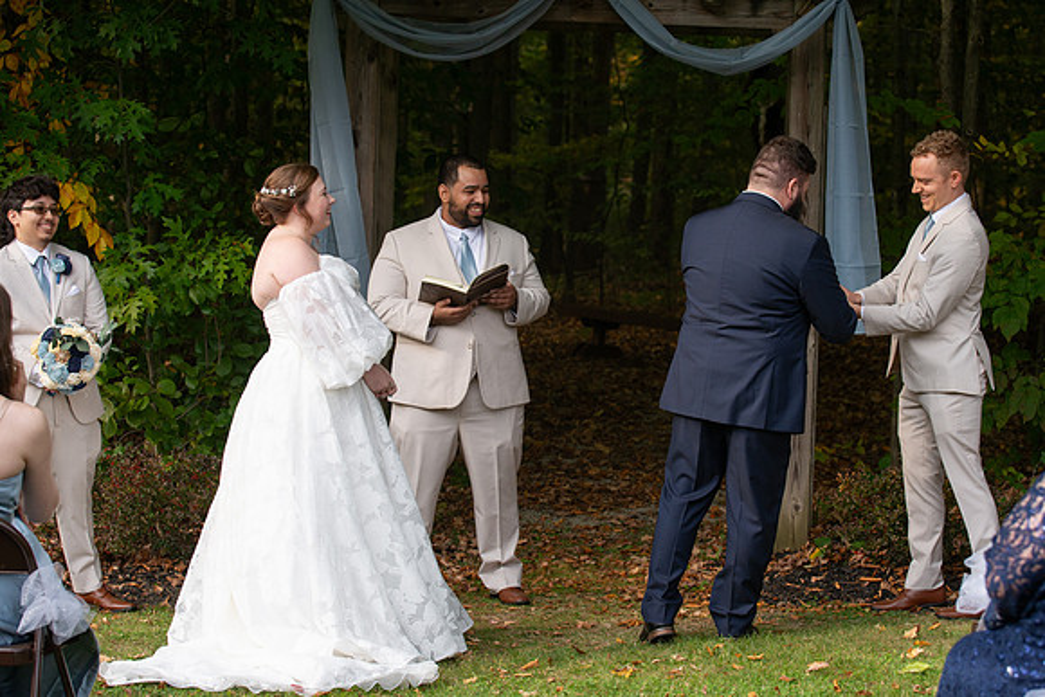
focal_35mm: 80
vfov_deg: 17.0
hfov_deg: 25.3
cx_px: 543
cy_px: 349
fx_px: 2330
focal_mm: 75
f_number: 4.5
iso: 640
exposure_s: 1/1250
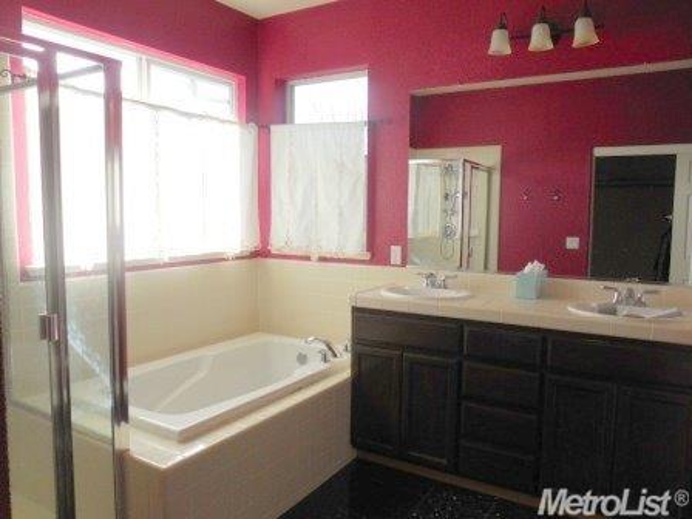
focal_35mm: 26
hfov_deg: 67.3
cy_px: 260
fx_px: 520
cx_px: 346
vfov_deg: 53.1
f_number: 3.5
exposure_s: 1/125
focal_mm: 4.6
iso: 125
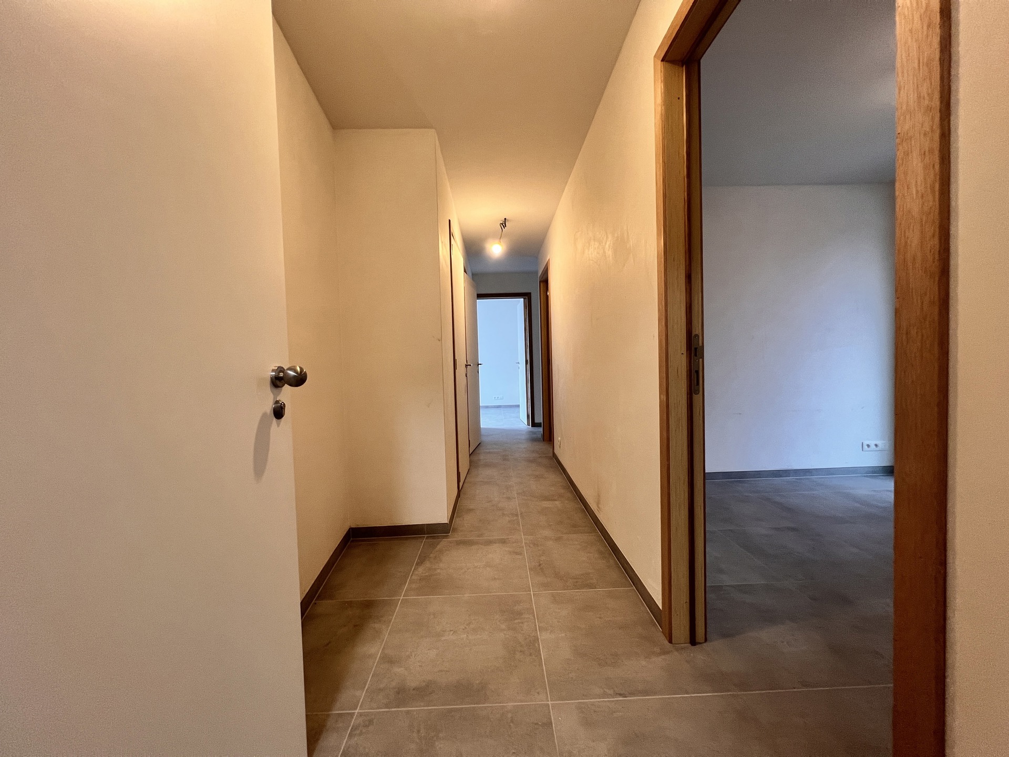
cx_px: 504
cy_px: 378
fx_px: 379
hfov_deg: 106.2
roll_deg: +1.5
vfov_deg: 89.9
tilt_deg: -2.7
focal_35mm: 13
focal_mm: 1.57
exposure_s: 1/100
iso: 200
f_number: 1.8
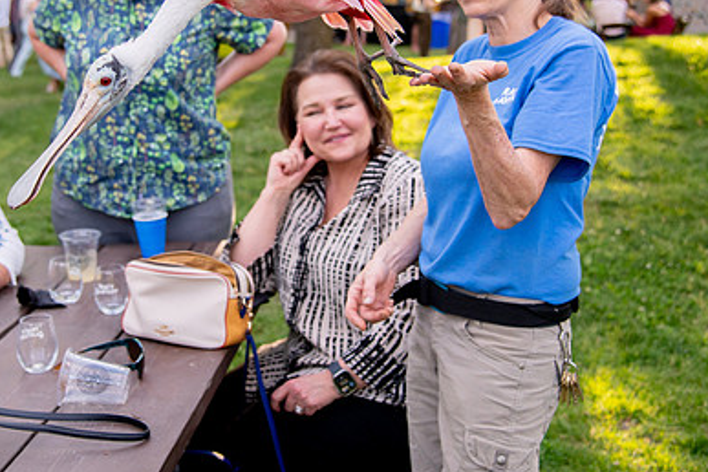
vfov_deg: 22.1
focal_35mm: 61
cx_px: 255
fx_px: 1200
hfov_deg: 32.7
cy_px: 131
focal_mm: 38
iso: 1000
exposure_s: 1/1250
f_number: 4
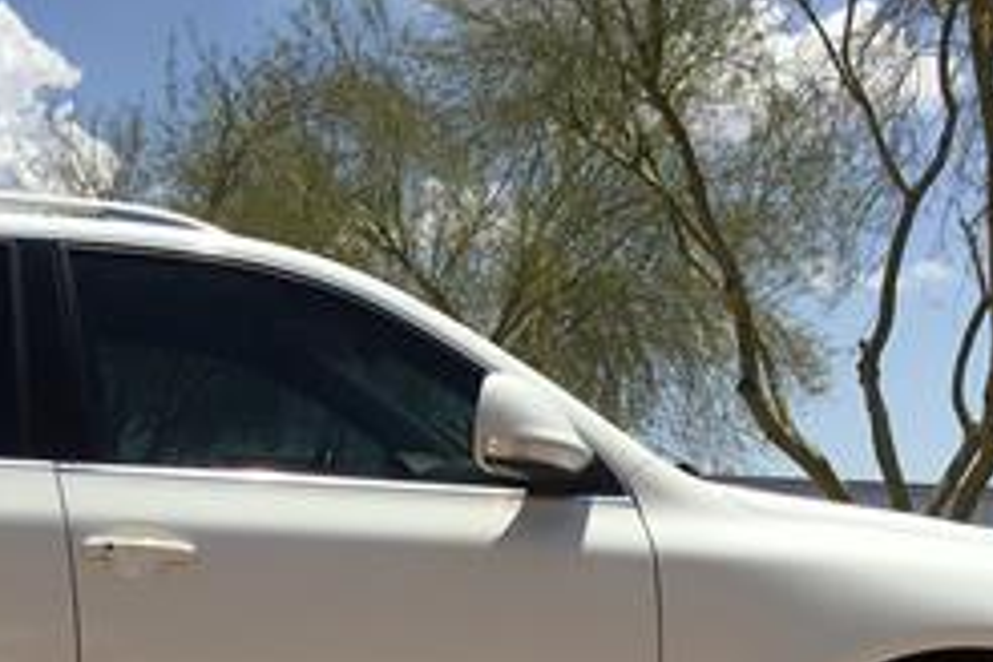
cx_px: 145
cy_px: 702
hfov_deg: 23.7
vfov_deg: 15.9
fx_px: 2317
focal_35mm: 84
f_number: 2.4
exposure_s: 1/1942
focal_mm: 3.3
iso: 25
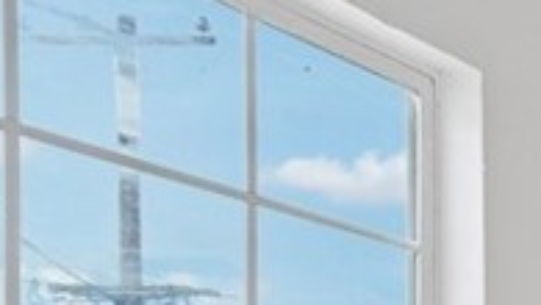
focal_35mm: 77
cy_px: 543
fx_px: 1105
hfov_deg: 14.0
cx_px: 1387
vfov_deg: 14.0
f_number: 8
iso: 100
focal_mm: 14
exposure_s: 1/50
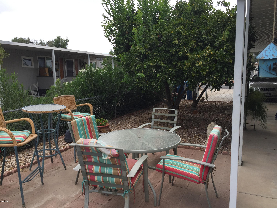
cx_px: 138
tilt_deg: -7.1
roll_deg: -0.8
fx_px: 232
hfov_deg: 61.7
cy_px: 104
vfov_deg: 48.2
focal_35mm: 29
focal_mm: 4.15
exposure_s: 1/1041
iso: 32
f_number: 2.2
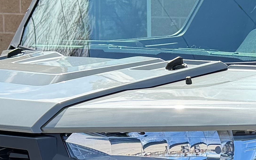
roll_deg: -0.6
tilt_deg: -10.3
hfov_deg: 15.3
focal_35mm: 133
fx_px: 928
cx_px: 276
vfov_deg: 9.6
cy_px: 232
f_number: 1.78
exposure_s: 1/1812
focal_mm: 6.76
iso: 100
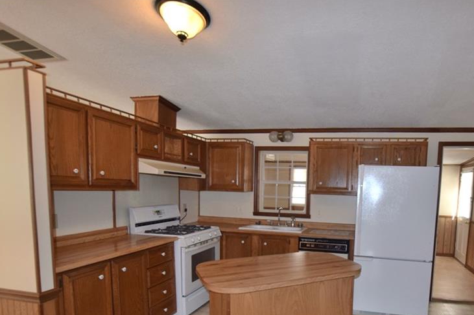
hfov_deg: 79.2
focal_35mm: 21
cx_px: 306
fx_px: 276
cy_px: 218
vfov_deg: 57.7
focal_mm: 10
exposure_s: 1/100
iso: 800
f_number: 5
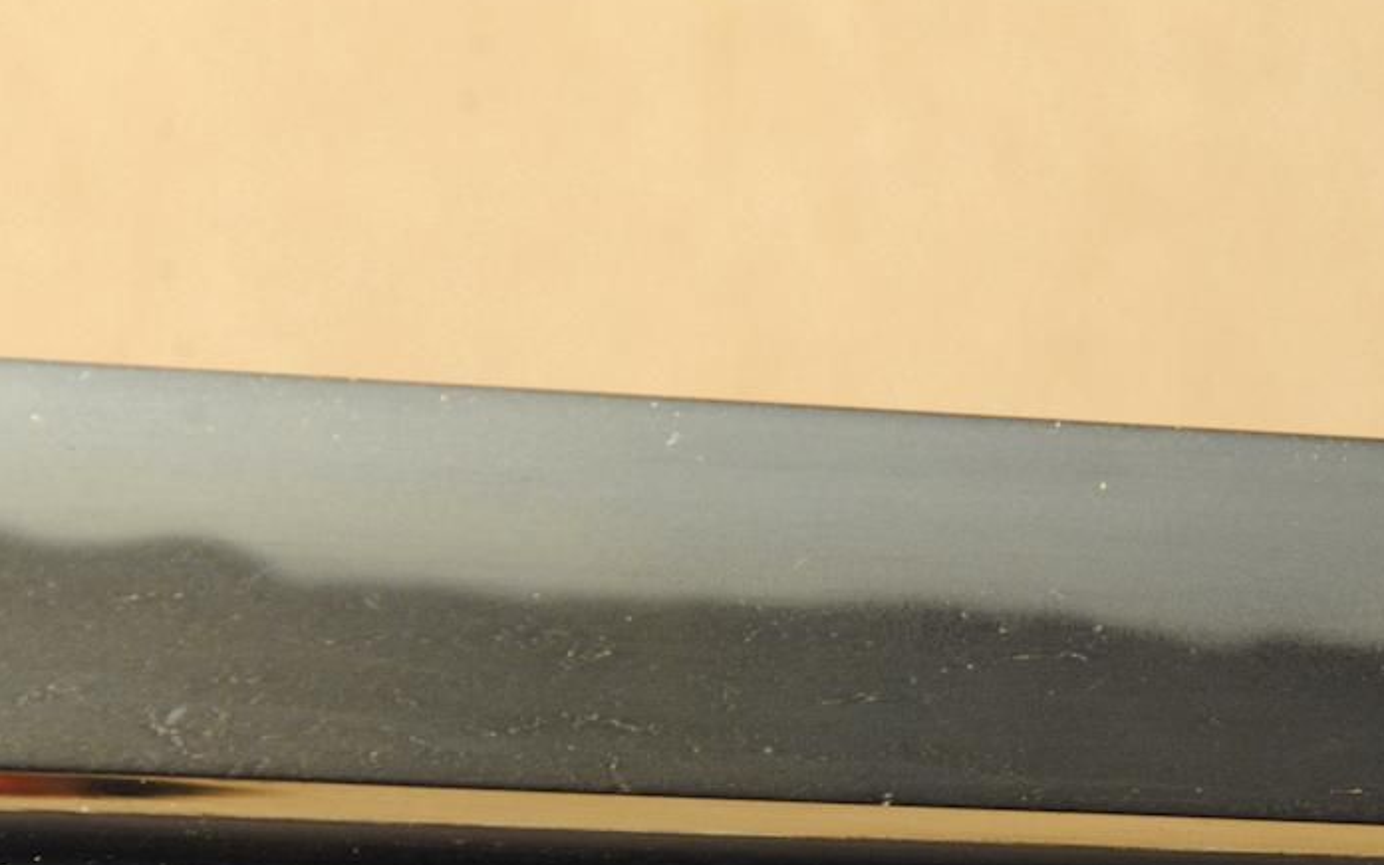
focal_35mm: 384
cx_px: 1037
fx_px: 14488
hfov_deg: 5.5
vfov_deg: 3.4
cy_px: 681
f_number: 11
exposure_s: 1/2
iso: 400
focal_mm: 125
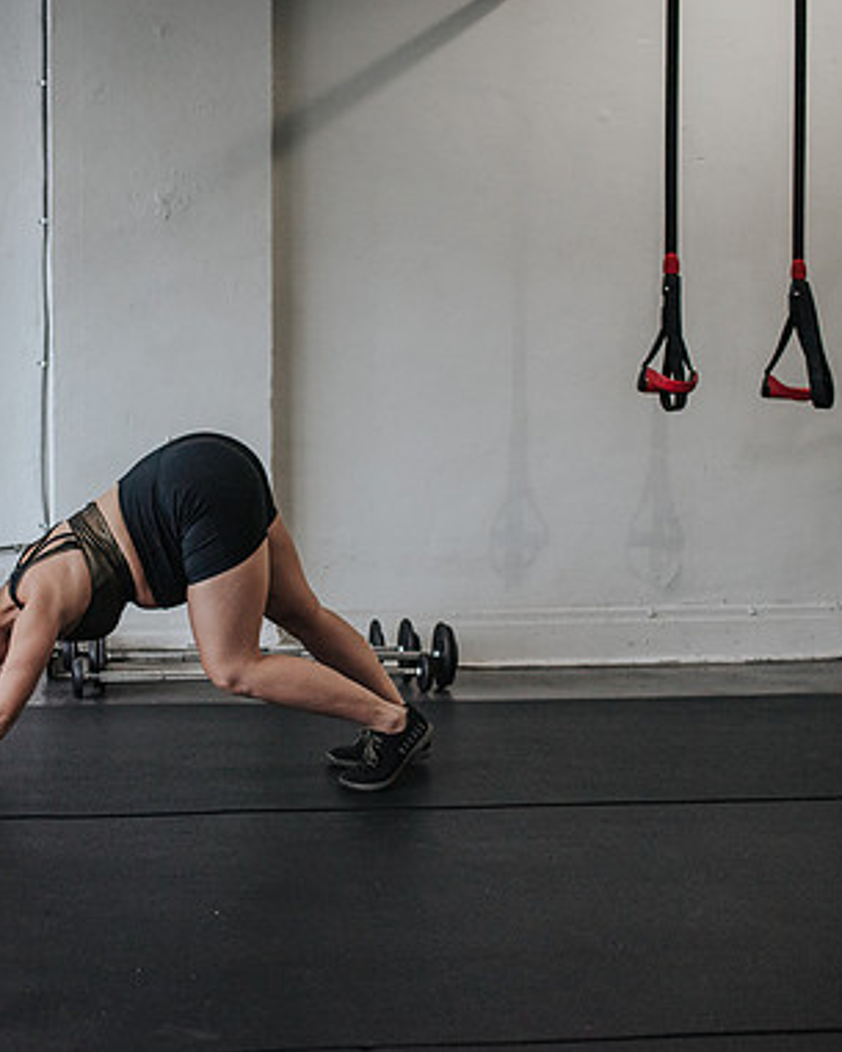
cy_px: 529
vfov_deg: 37.3
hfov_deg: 29.5
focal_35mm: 50
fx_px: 1557
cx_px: 157
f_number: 3.2
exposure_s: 1/250
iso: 800
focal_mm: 35
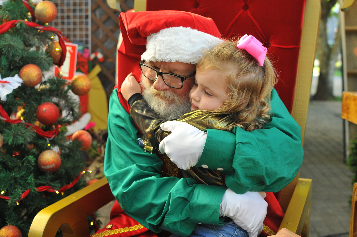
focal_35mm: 52
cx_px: 178
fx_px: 520
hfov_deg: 37.9
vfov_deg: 25.7
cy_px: 118
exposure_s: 1/200
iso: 320
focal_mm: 35
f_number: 3.2
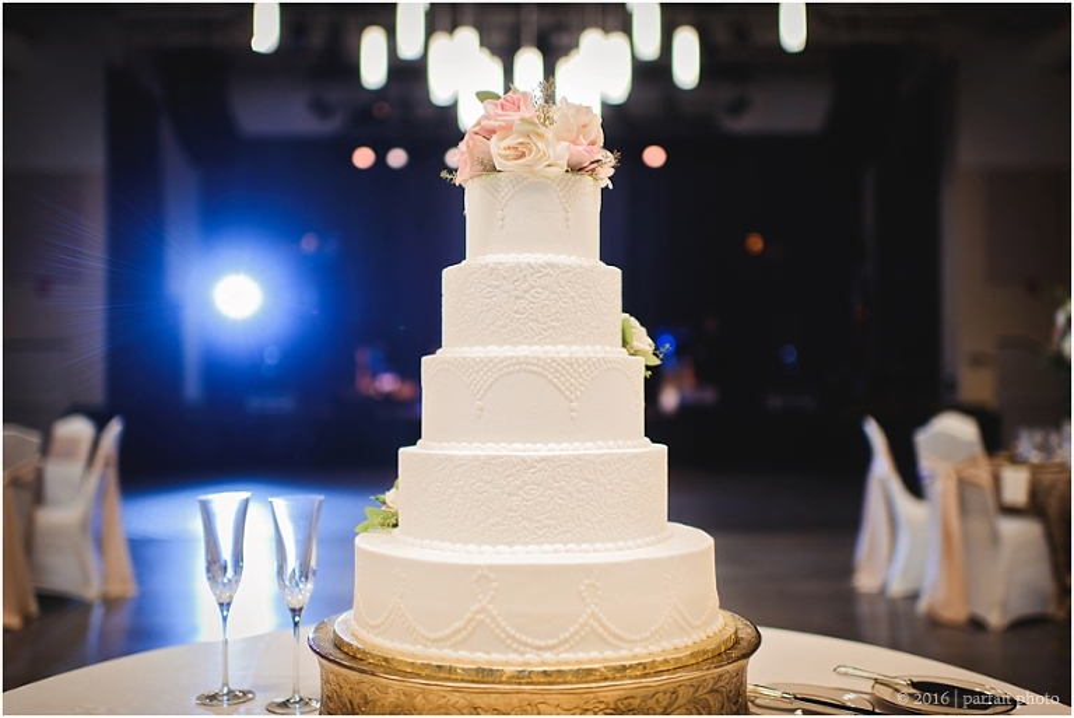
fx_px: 1045
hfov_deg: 54.4
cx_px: 537
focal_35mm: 35
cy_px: 359
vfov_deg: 37.9
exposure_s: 1/200
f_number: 1.6
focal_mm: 35
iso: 1000
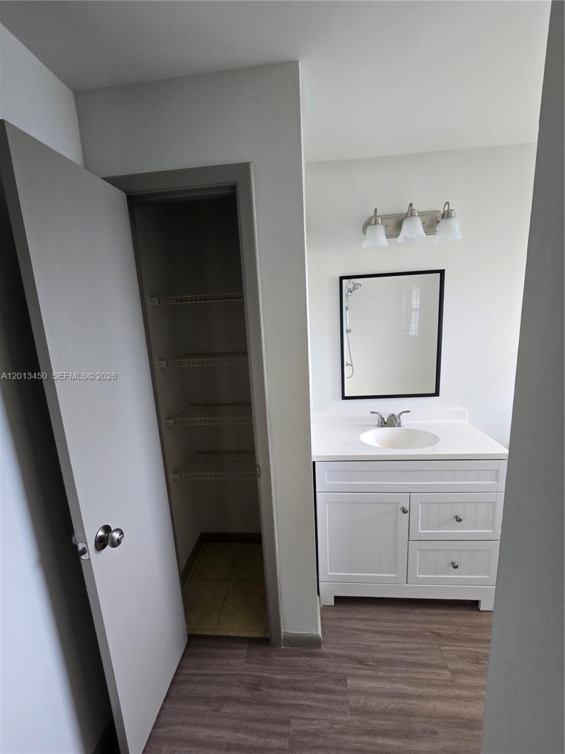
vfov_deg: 106.2
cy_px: 377
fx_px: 283
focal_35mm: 13
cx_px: 282
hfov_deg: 89.9
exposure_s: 1/60
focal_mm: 2.2
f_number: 2.2
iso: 125
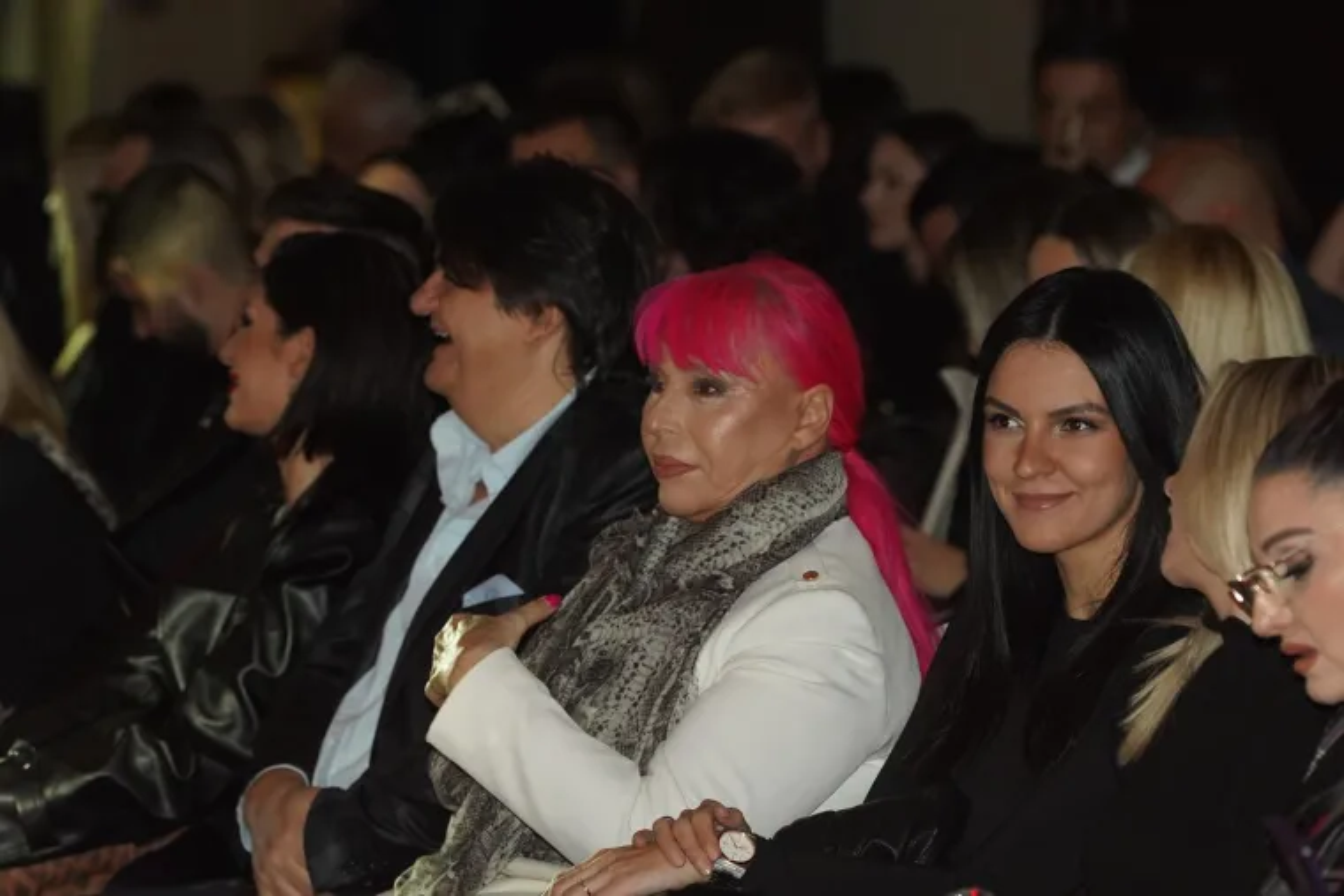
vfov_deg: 6.5
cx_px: 672
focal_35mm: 210
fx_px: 7841
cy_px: 448
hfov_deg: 9.8
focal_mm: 140
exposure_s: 1/200
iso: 2000
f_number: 4
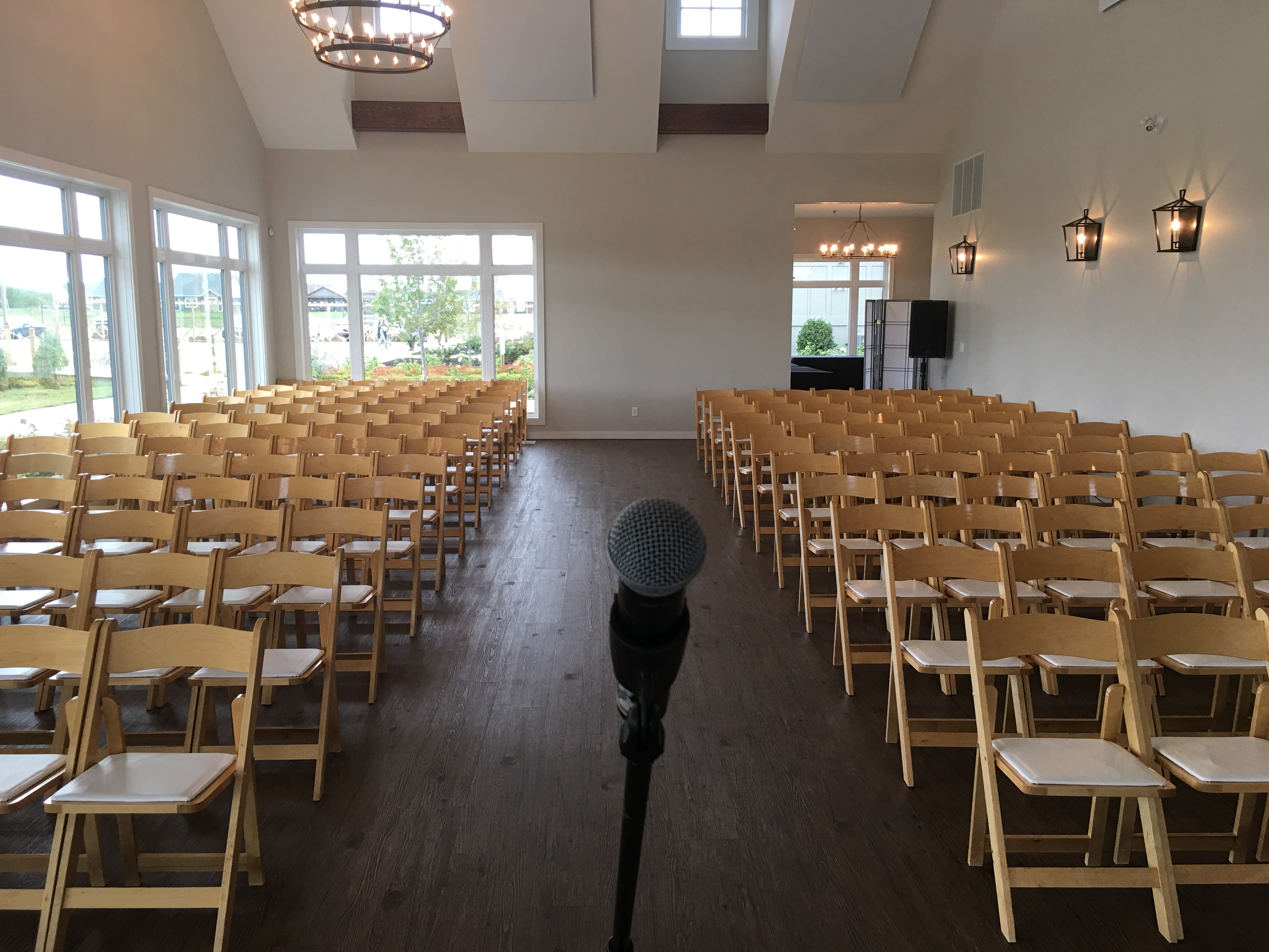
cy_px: 476
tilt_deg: -8.5
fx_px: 1063
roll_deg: -0.9
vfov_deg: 48.2
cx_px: 634
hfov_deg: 61.7
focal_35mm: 29
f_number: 2.2
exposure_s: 1/30
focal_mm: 4.15
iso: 32
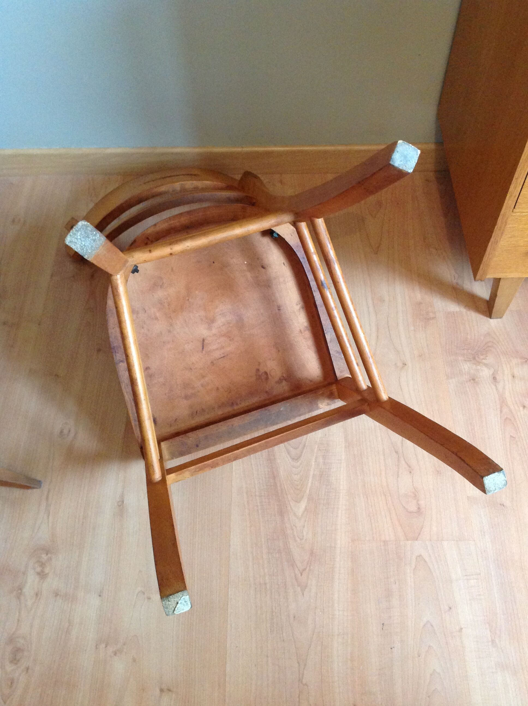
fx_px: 714
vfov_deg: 52.7
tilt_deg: -56.4
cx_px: 264
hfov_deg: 40.6
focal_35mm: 35
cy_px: 353
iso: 320
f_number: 2.4
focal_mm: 4.28
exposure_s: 1/17
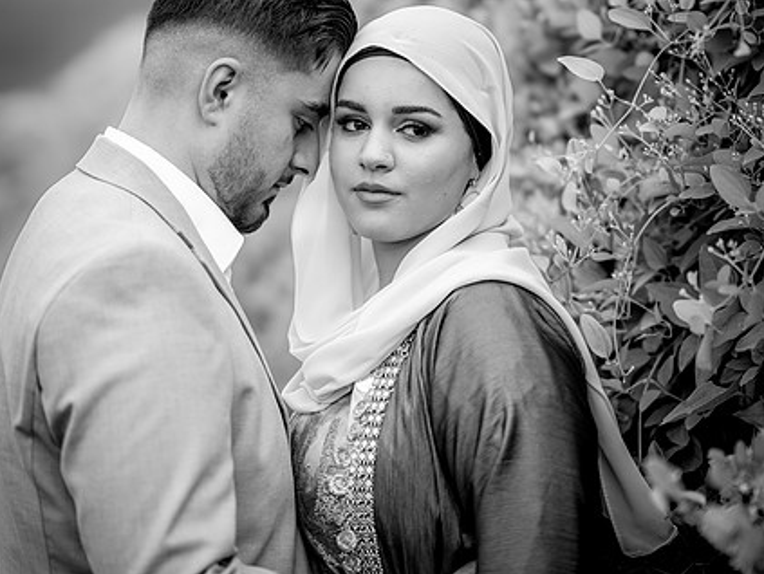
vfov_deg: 13.2
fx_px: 2474
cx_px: 410
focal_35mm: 112
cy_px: 261
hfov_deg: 17.6
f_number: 1.4
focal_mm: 85
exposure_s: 1/2500
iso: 100
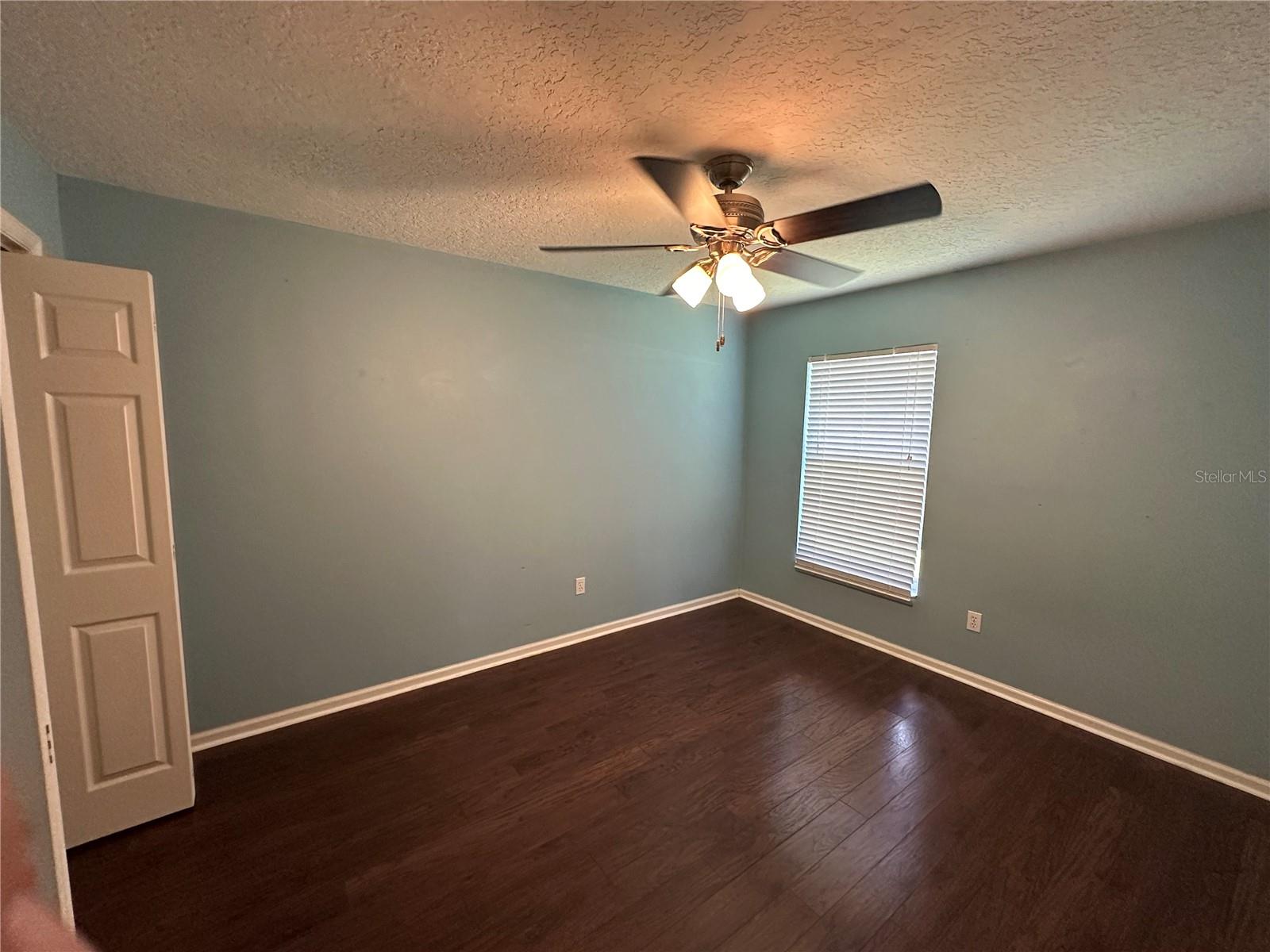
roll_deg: -1.1
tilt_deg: -7.5
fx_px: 514
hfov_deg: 102.1
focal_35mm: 14
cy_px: 476
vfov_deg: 85.7
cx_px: 635
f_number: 2.2
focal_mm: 2.22
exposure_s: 1/120
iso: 320
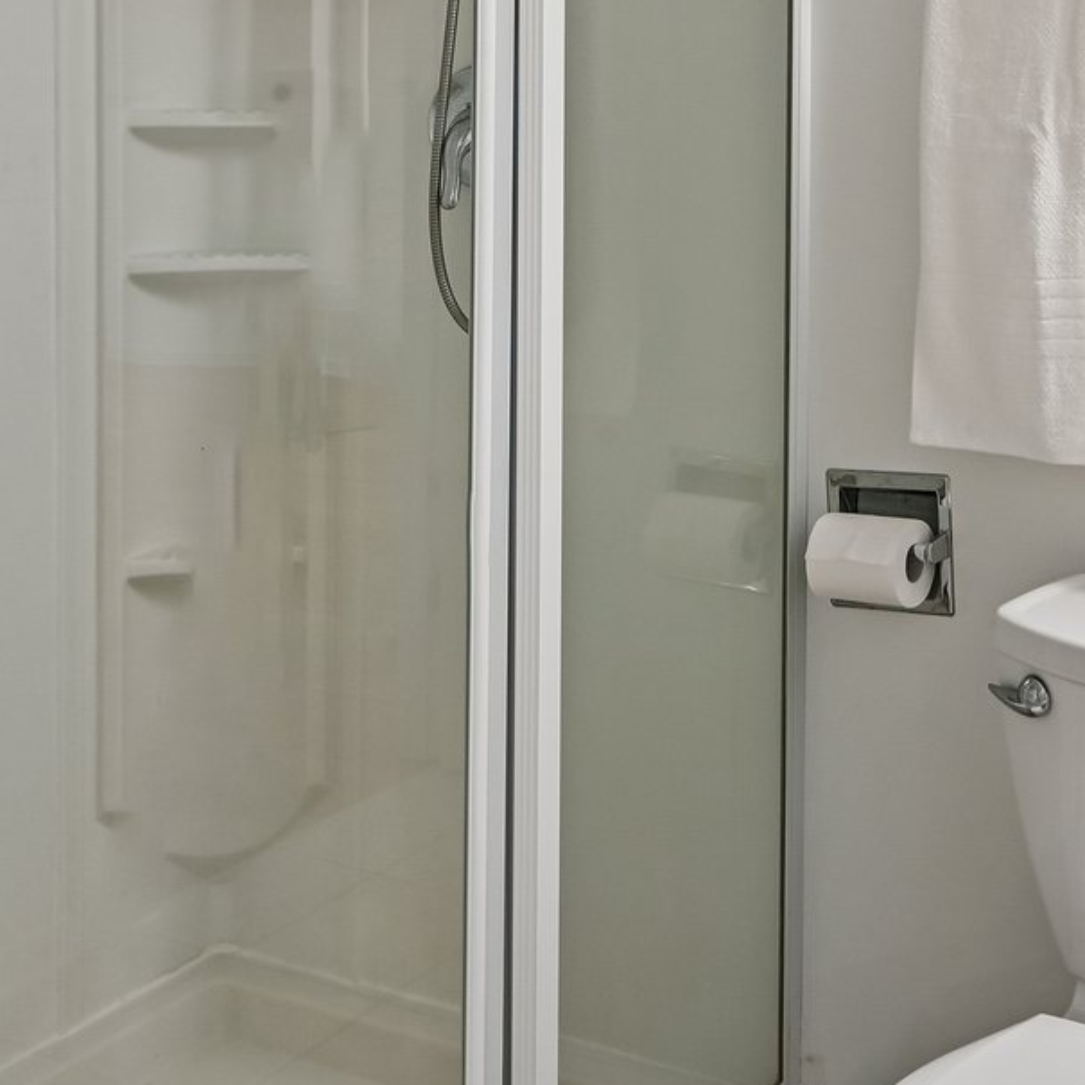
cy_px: 155
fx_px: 1631
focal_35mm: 46
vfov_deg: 35.1
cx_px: 1031
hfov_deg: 34.2
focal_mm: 16
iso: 400
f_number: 13
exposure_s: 1/6
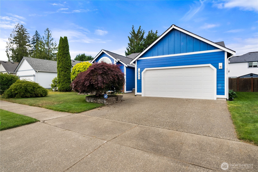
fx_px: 136
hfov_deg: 86.9
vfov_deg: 64.6
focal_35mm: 19
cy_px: 86
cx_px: 129
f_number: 8
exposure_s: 1/80
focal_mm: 19
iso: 500
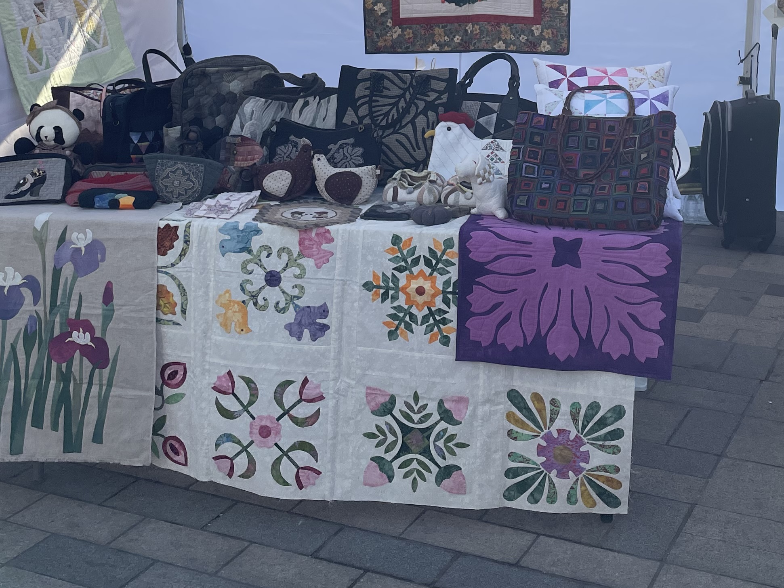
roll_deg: -0.9
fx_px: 1223
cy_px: 0
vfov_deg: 25.7
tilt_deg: -2.7
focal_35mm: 54
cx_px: 478
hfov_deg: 35.4
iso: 32
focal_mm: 4.2
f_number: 1.6
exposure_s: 1/2212
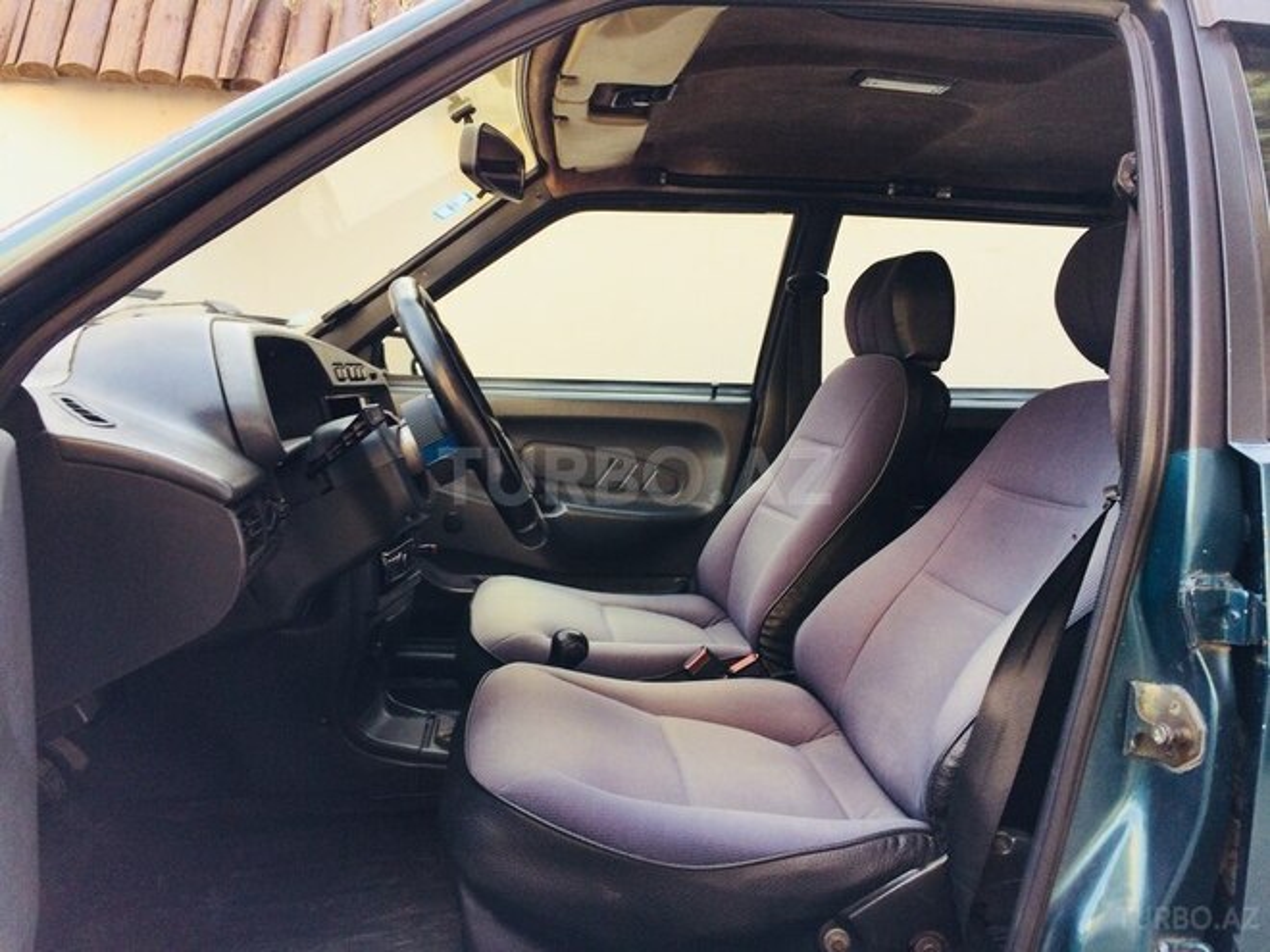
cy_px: 476
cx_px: 635
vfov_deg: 48.2
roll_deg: -1.9
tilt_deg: -7.7
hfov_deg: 61.7
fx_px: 1064
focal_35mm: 29
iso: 40
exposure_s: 1/100
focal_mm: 4.15
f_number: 2.2
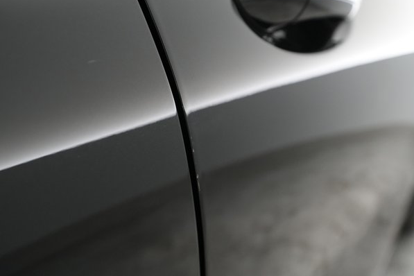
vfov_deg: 43.6
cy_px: 129
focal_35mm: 30
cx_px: 211
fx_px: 345
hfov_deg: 61.9
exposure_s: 1/100
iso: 5000
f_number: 4.5
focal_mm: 28
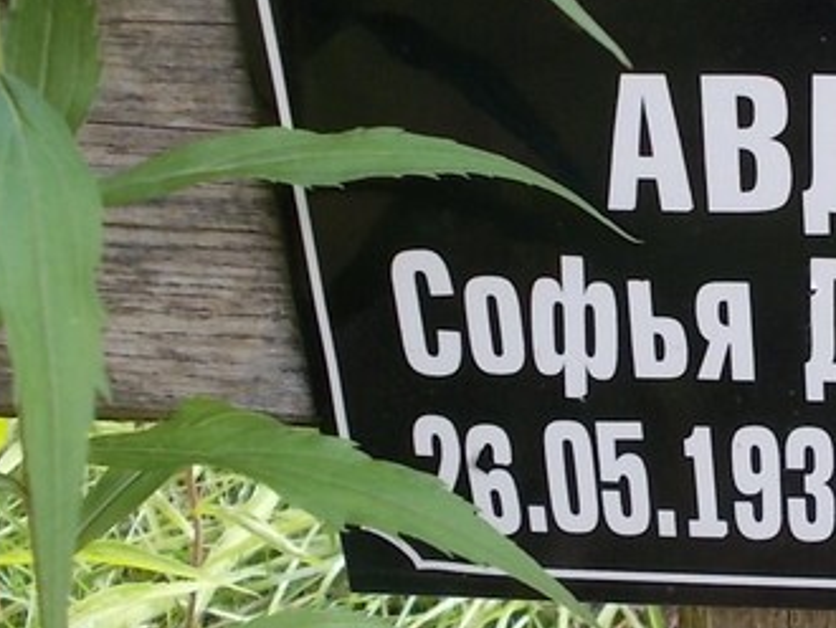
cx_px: 818
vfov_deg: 23.3
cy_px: 256
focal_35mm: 63
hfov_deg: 28.9
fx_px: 1523
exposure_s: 1/80
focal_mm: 4.6
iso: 80
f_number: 3.2
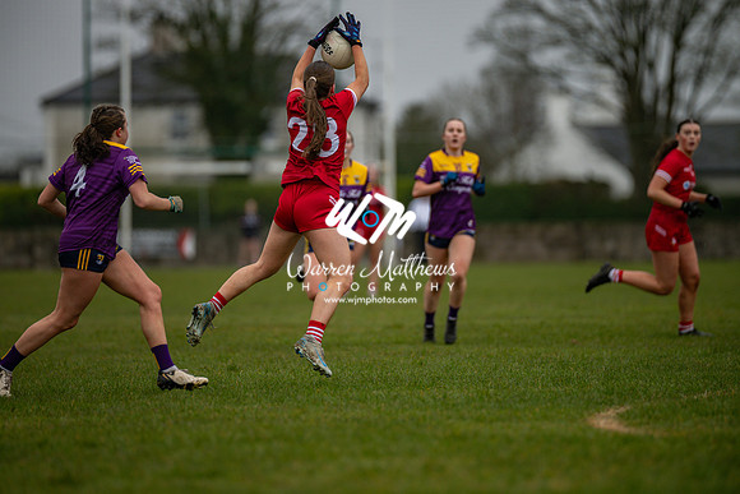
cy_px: 247
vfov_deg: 4.6
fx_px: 6168
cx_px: 370
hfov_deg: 6.9
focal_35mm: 300
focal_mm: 300
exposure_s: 1/1000
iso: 360
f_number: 2.8
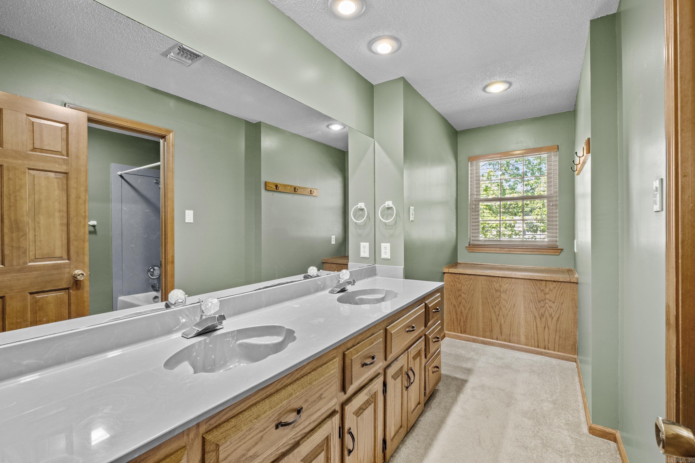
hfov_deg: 100.4
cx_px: 348
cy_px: 232
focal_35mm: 15
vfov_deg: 77.3
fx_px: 290
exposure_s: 1/1.25
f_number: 7.1
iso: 400
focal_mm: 10
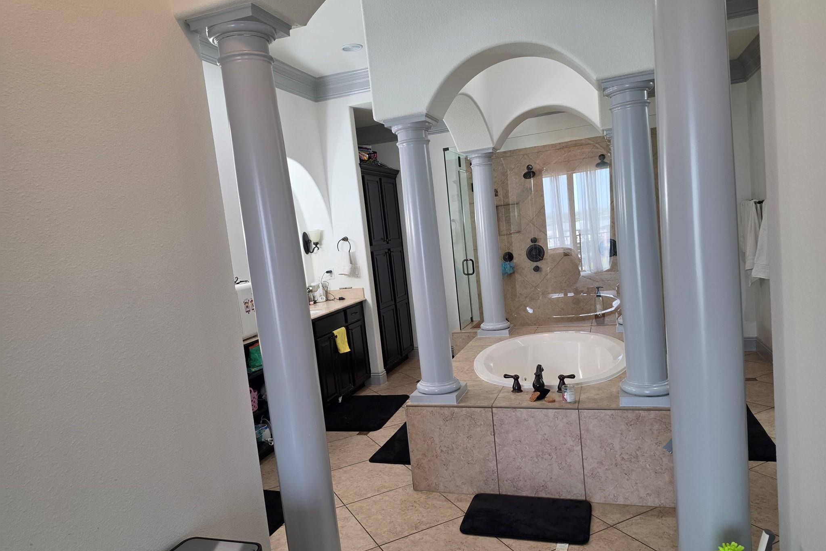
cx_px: 414
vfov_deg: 53.1
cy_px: 302
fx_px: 551
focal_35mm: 24
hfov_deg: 73.7
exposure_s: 1/120
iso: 125
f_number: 1.4
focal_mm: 6.5
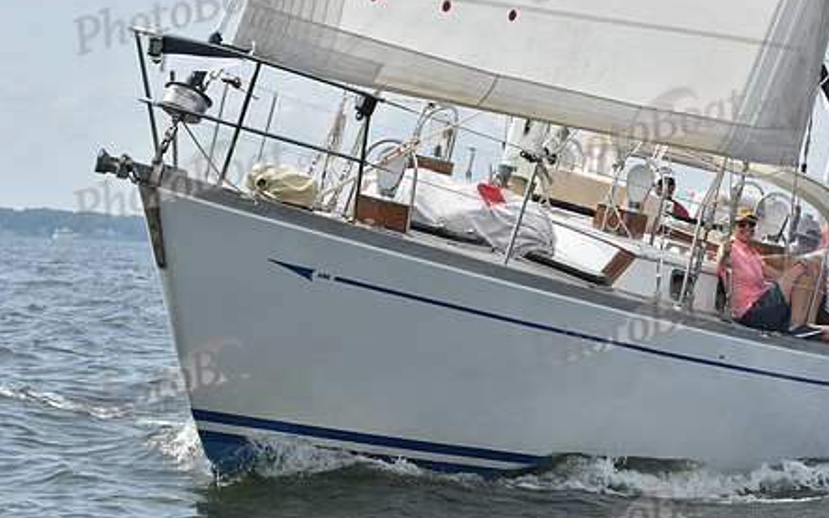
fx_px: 3502
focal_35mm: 155
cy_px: 250
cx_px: 436
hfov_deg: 13.5
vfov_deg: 8.5
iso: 320
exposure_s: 1/1250
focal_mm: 116
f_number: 8
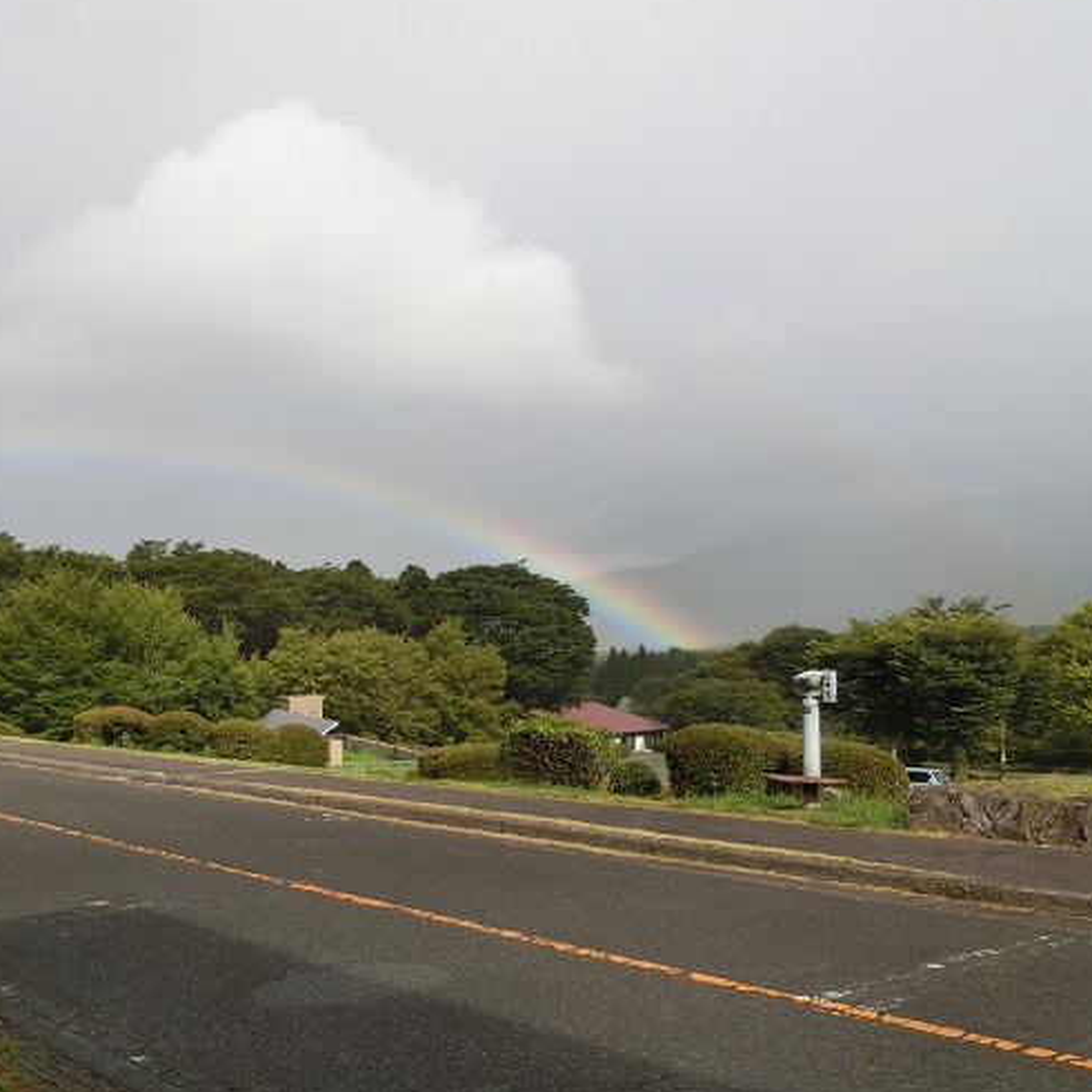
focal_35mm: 36
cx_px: 340
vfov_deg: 46.0
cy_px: 598
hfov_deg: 45.2
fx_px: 1285
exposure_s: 1/1000
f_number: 3.5
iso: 80
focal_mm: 4.5
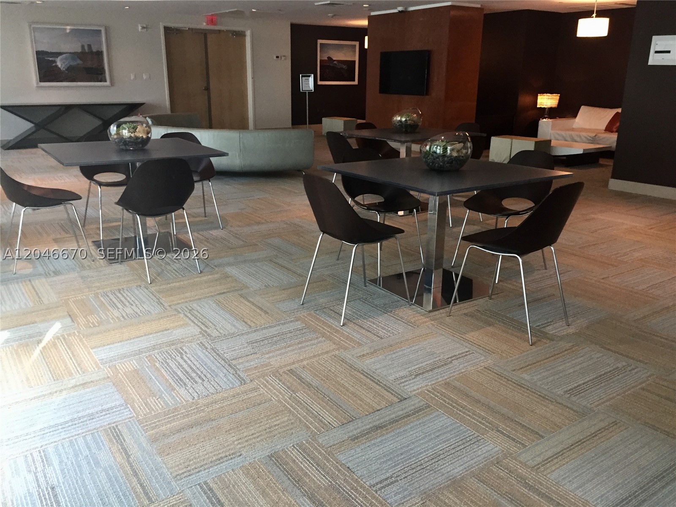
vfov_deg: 48.2
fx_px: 566
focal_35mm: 29
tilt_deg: -17.2
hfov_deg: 61.7
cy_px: 254
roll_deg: +0.0
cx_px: 338
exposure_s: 1/30
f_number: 2.2
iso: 125
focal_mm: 4.15
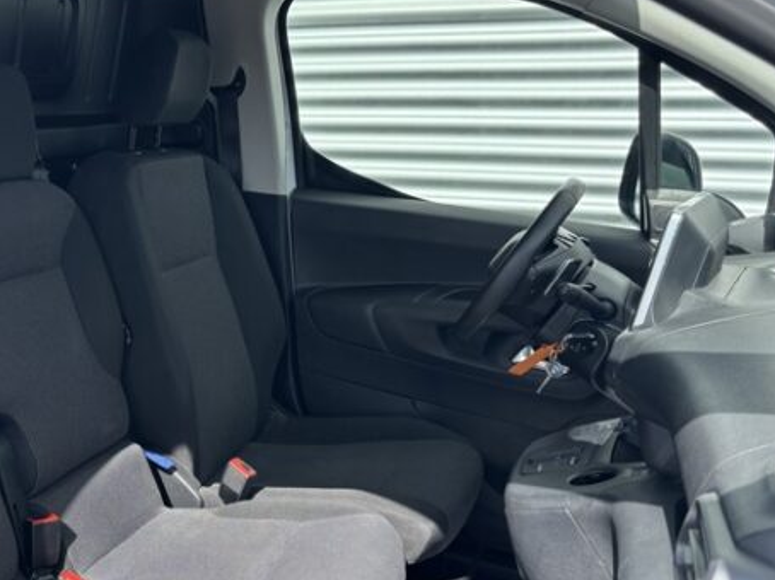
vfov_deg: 32.8
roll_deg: +0.2
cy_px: 281
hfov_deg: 41.3
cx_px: 162
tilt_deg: -10.4
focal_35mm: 44
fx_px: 985
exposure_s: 1/935
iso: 50
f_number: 1.6
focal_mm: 5.96
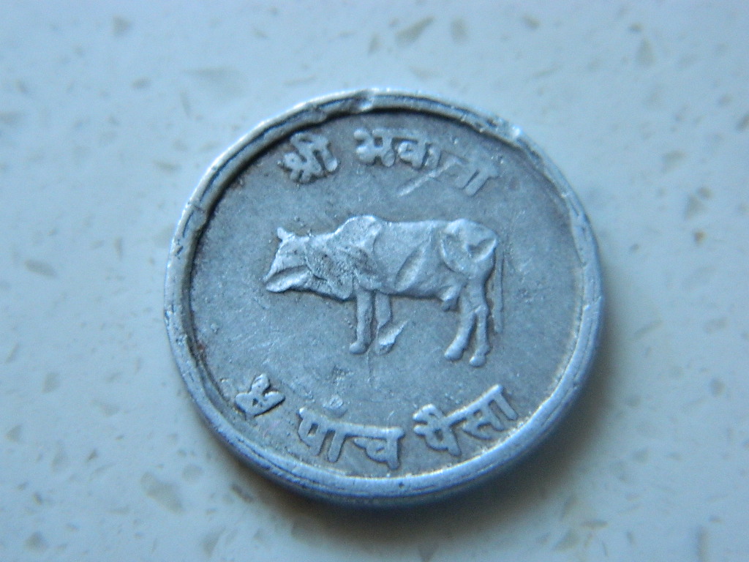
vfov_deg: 14.4
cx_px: 374
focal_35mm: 103
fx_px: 2229
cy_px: 281
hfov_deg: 19.1
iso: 400
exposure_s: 1/30
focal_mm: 18.6
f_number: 4.5
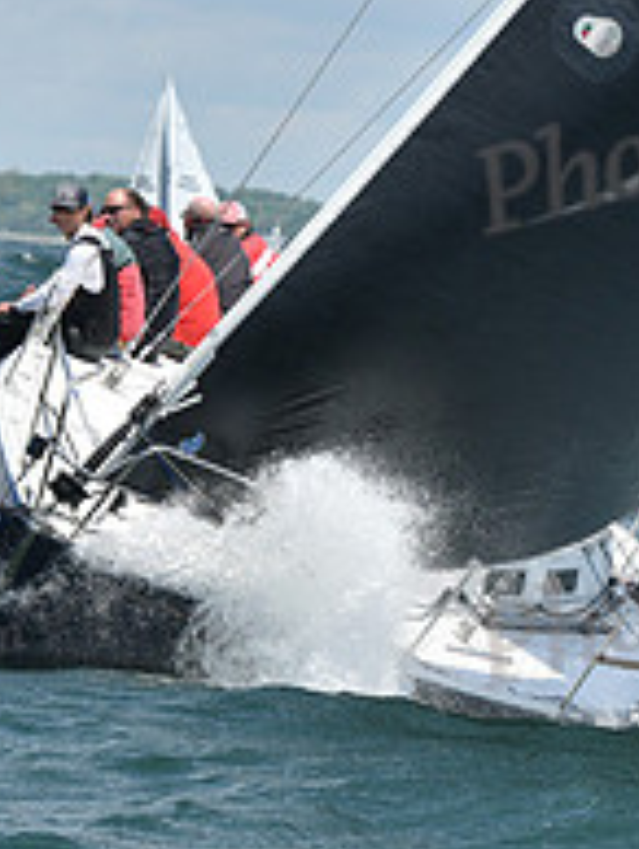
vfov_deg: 5.7
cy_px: 409
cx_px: 254
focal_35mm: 350
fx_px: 8596
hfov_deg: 4.3
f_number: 7.1
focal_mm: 122
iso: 250
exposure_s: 1/1250
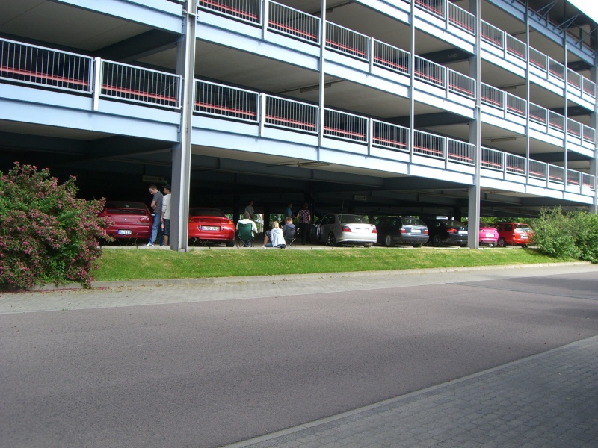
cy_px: 224
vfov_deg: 37.7
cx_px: 299
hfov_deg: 49.0
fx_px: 656
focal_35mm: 38
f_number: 4.3
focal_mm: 6.2
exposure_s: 1/200
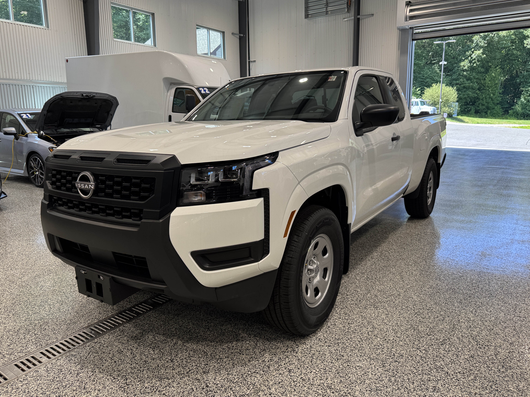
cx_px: 269
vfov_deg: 54.9
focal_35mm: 25
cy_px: 192
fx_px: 383
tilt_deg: -8.3
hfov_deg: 69.4
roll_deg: -0.3
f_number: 1.78
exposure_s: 1/304
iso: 80
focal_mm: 6.76
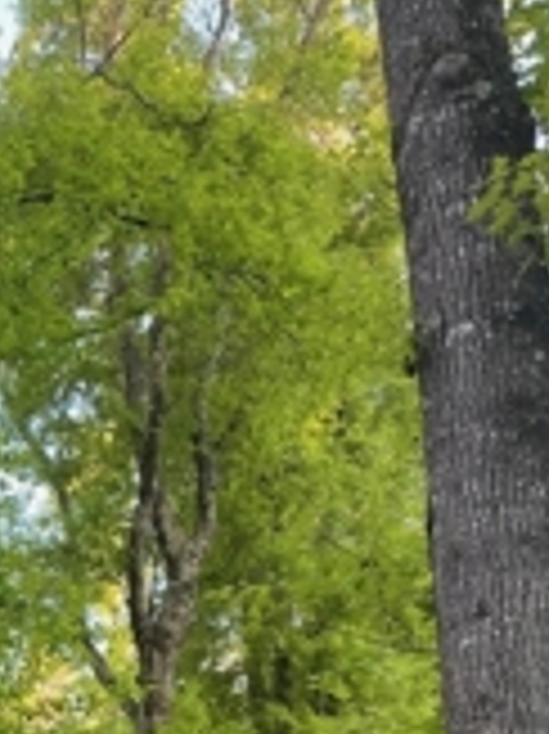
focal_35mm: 64
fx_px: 1355
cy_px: 752
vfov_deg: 28.2
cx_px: -81
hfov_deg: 21.5
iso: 100
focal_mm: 4.25
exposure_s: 1/122
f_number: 1.8
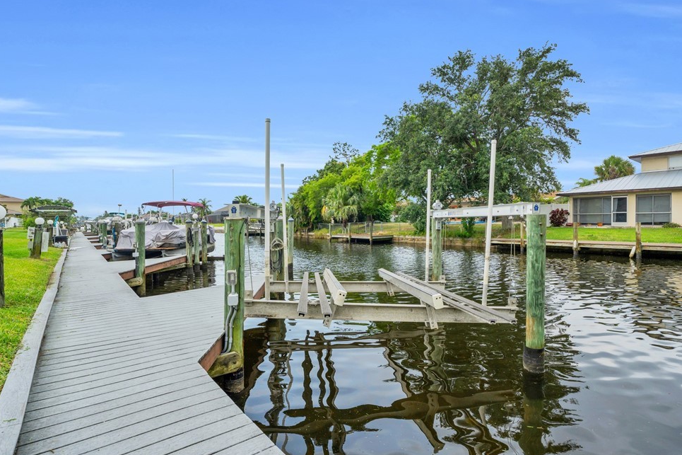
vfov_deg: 67.4
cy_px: 229
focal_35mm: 18
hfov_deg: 90.0
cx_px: 355
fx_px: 341
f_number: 9
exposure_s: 1/100
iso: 200
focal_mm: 16
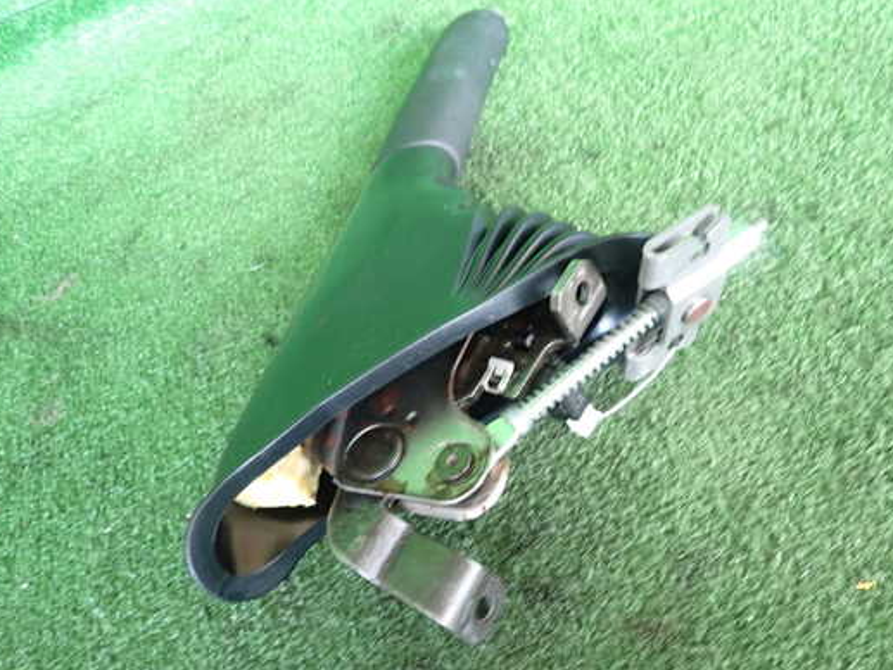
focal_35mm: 29
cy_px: 344
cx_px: 465
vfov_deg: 48.2
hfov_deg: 61.6
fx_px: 748
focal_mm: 4.5
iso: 400
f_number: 2
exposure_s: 1/30
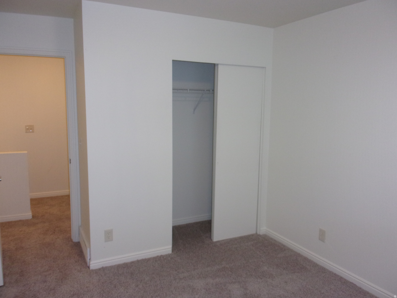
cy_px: 149
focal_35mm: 28
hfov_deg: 63.4
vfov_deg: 49.7
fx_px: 321
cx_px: 198
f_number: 3.9
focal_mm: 5.1
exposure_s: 1/34
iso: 320
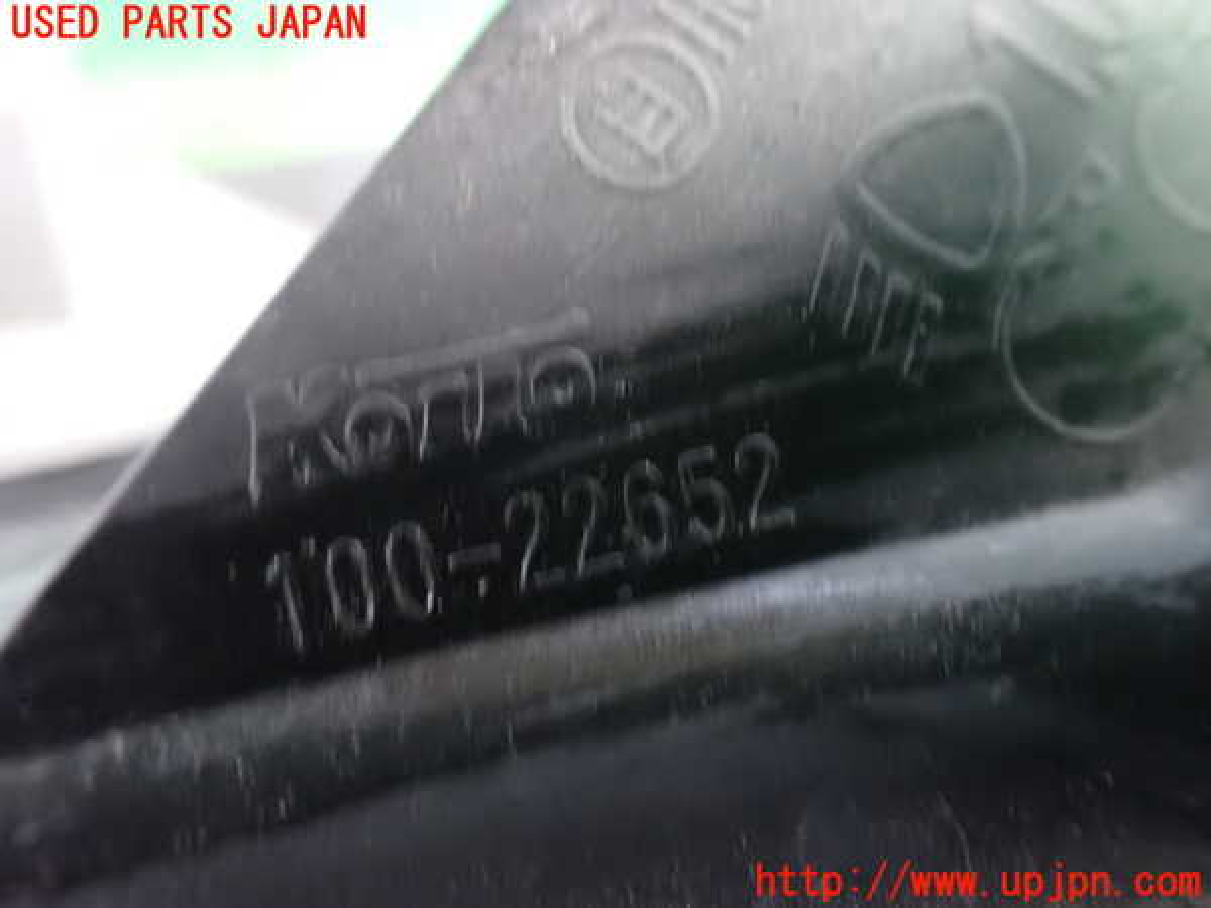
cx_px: 606
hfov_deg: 60.0
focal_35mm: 30
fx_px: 1050
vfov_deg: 46.8
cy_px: 454
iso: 1600
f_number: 2.3
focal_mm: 5.4
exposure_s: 1/25
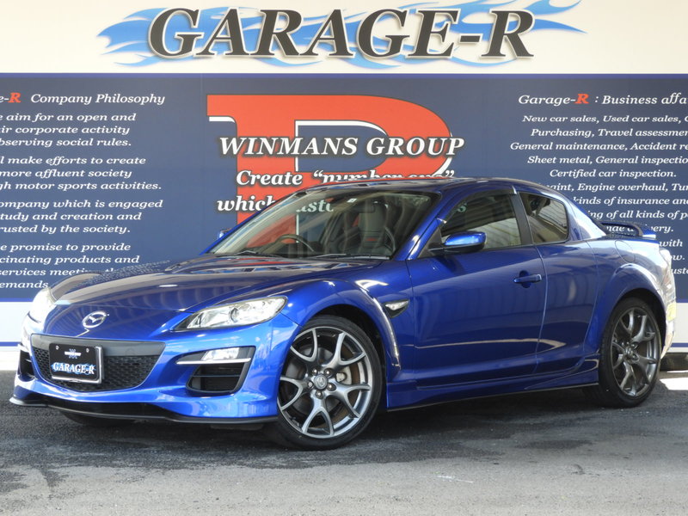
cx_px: 344
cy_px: 258
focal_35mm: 95
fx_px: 1888
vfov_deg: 15.6
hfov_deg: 20.7
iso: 180
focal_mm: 17
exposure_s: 1/60
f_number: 4.8
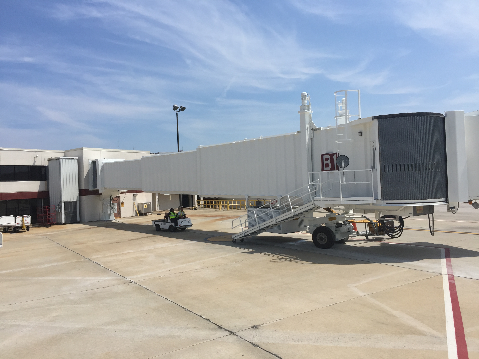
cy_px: 180
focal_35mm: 29
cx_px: 240
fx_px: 401
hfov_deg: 61.7
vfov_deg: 48.2
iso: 32
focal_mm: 4.15
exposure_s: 1/3597
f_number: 2.2
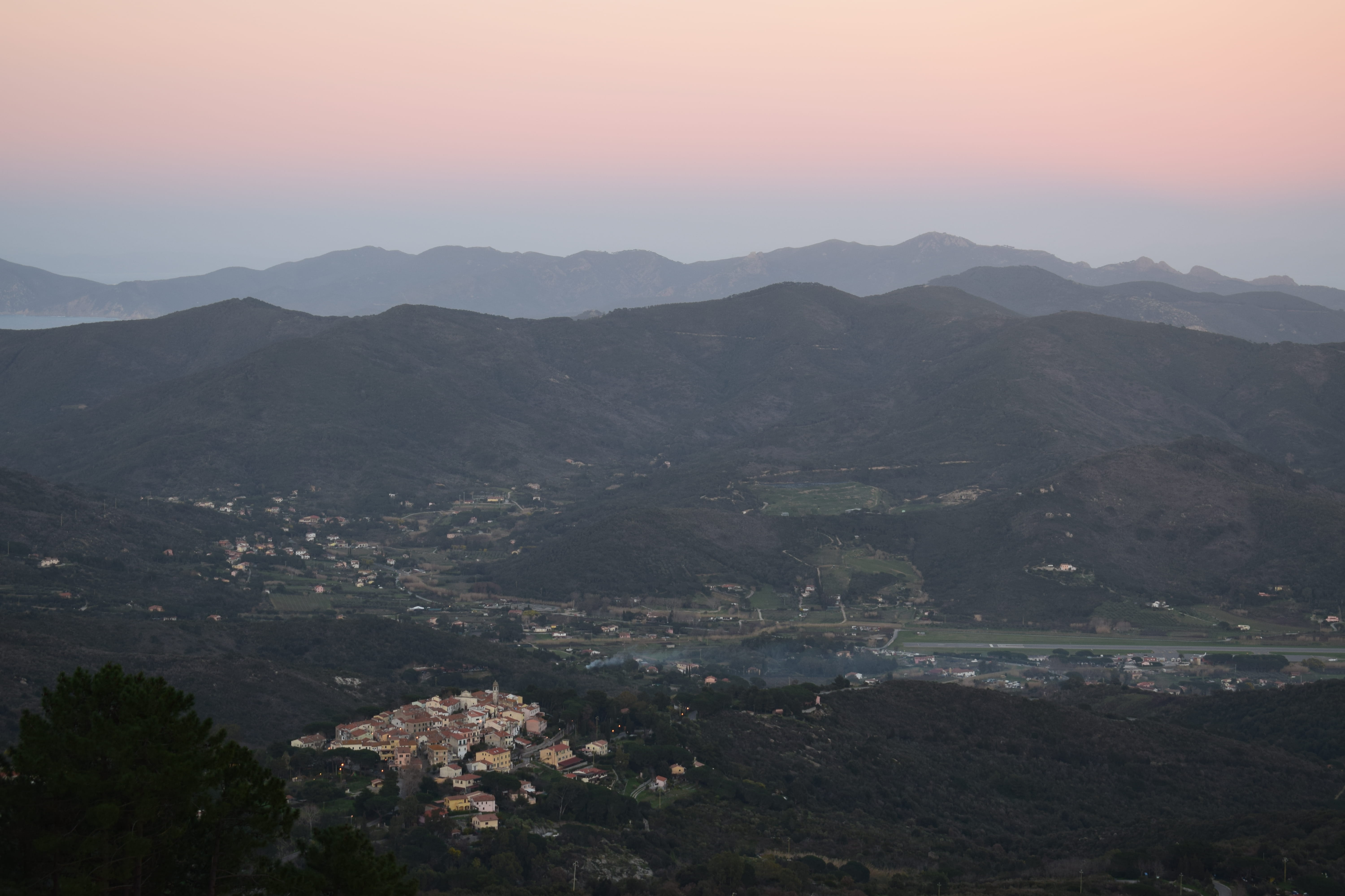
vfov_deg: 16.6
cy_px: 448
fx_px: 3082
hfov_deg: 24.6
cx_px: 672
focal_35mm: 82
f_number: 5.6
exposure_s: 1/25
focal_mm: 55
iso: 200
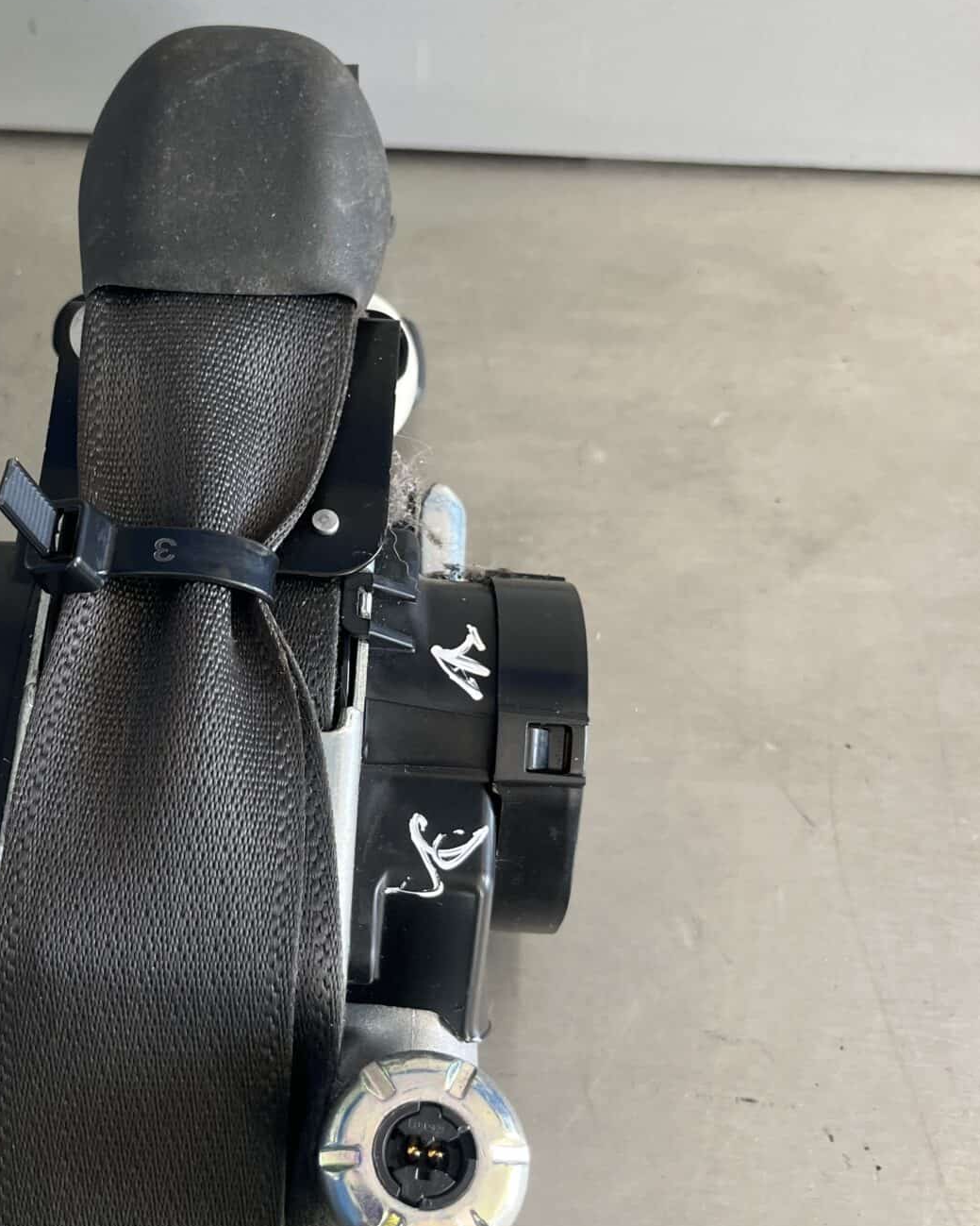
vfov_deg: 45.8
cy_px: 621
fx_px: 1450
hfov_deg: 36.6
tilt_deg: -58.0
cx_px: 261
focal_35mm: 40
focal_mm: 5.1
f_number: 1.6
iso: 125
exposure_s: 1/113
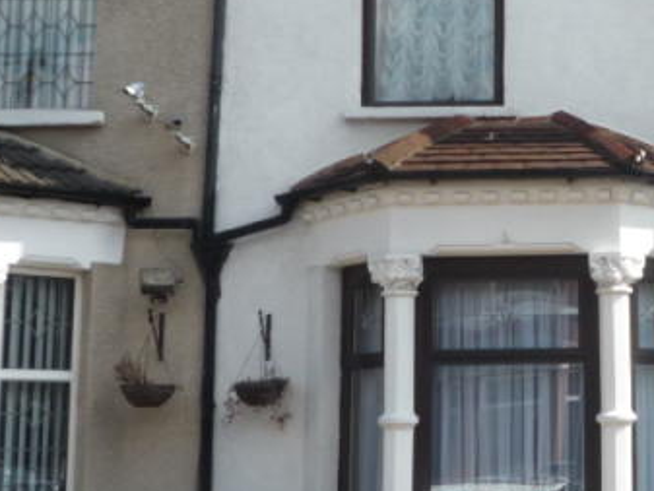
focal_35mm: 76
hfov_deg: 24.5
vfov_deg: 19.4
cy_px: 206
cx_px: 656
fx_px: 1436
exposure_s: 1/500
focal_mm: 4.4
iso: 100
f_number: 4
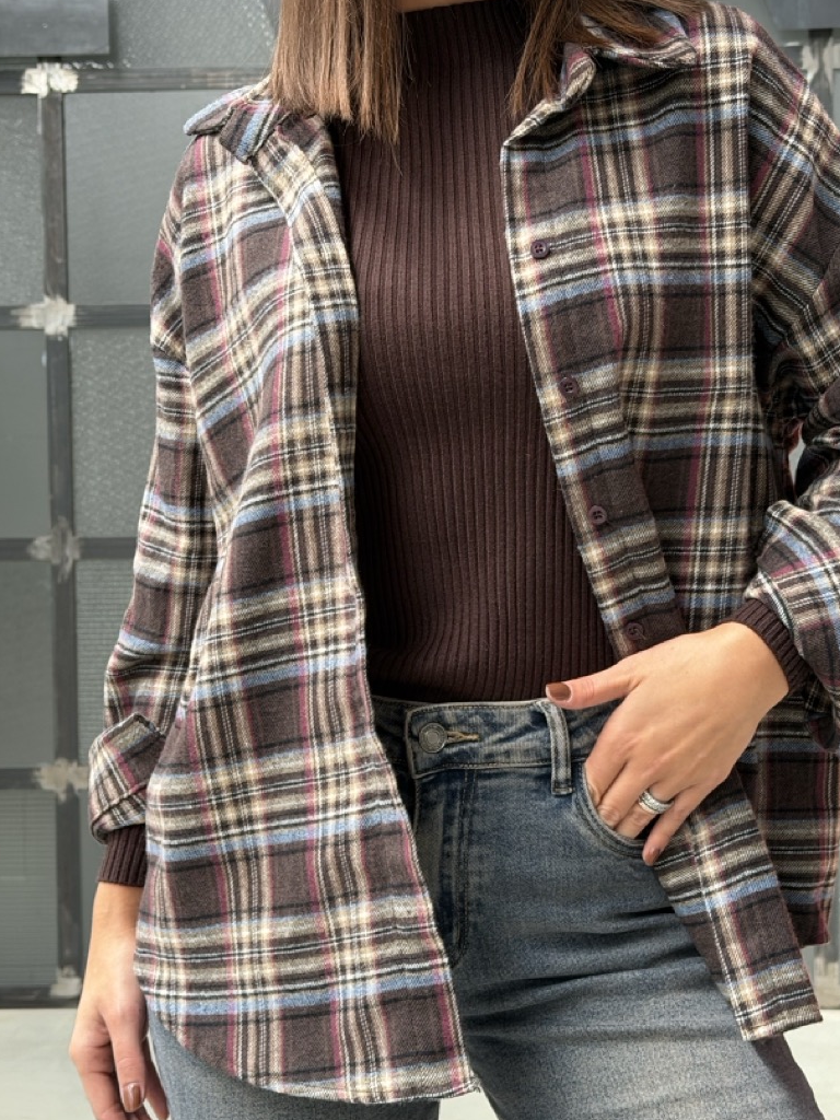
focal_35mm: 60
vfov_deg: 32.2
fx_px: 1941
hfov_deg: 24.4
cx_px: 443
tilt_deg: -2.4
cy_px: 547
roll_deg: +1.4
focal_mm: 6.76
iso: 160
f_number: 1.78
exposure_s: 1/60
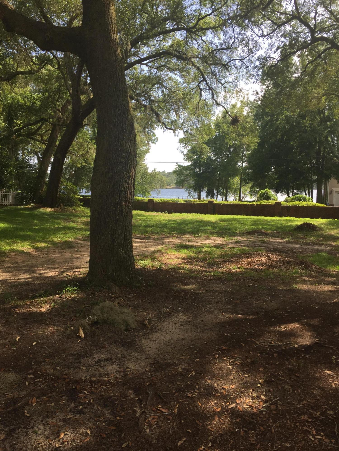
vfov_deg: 61.7
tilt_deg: -4.2
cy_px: 226
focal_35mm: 29
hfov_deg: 48.2
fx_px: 379
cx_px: 170
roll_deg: -0.4
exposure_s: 1/557
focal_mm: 4.15
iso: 32
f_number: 2.2
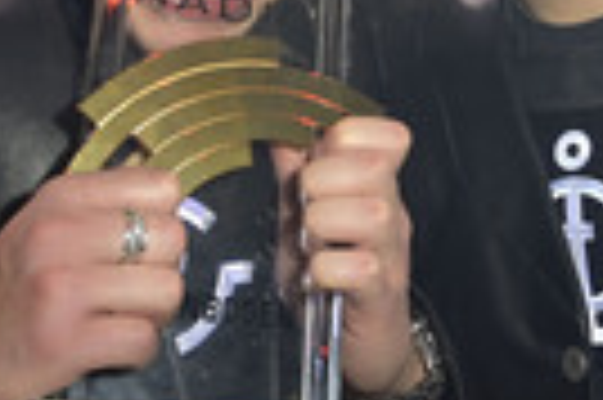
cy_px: 13
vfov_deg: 16.5
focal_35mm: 81
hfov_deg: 25.0
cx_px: 367
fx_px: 1355
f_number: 5.6
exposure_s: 1/125
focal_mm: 24
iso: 1600
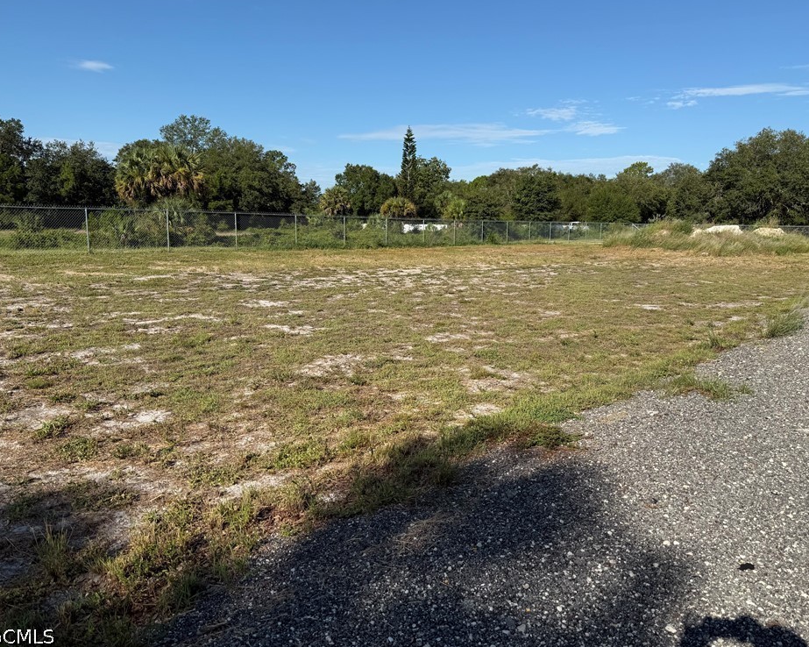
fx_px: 622
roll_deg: +0.5
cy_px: 315
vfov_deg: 54.9
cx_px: 421
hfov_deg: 66.0
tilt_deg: -7.5
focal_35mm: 26
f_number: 1.78
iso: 80
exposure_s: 1/4975
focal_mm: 6.76
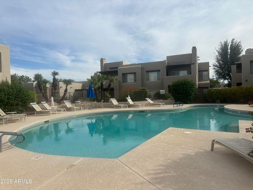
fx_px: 175
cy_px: 95
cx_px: 126
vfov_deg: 56.8
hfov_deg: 71.6
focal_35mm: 24
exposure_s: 1/6623
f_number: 1.78
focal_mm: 6.86
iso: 80
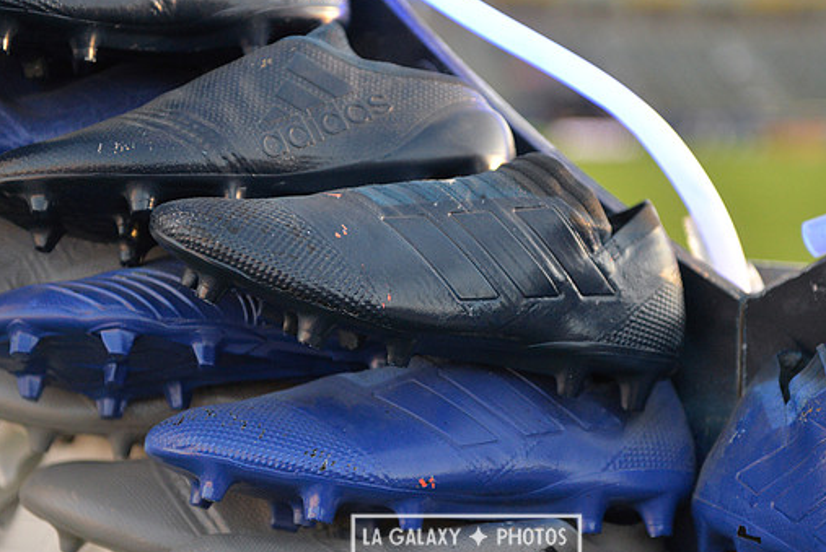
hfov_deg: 25.3
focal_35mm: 80
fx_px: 1837
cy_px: 292
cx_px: 466
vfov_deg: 17.1
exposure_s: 1/2500
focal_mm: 70
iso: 3200
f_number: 2.8
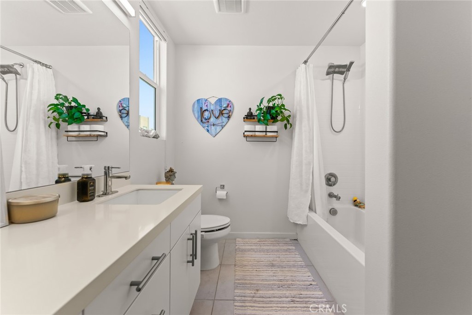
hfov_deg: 104.2
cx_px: 236
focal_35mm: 14
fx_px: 184
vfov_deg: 81.2
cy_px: 158
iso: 320
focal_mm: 14
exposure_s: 1/15
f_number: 5.6
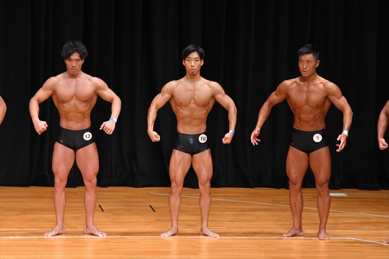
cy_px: 130
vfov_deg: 5.4
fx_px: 2754
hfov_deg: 8.1
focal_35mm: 255
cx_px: 194
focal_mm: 170
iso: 4000
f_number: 5.6
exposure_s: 1/400
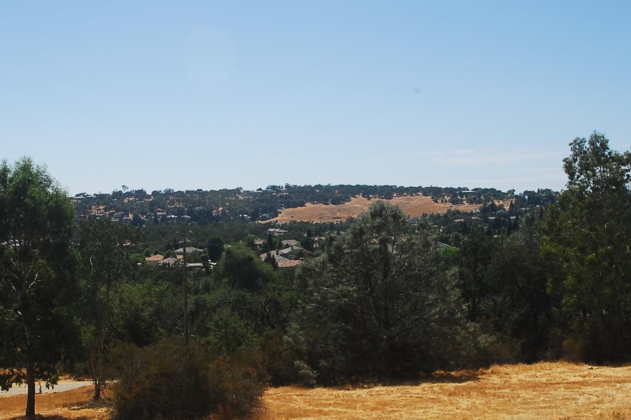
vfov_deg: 27.0
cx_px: 236
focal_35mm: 50
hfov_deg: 39.3
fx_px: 876
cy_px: 231
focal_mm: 24
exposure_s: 1/100
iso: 100
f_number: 18
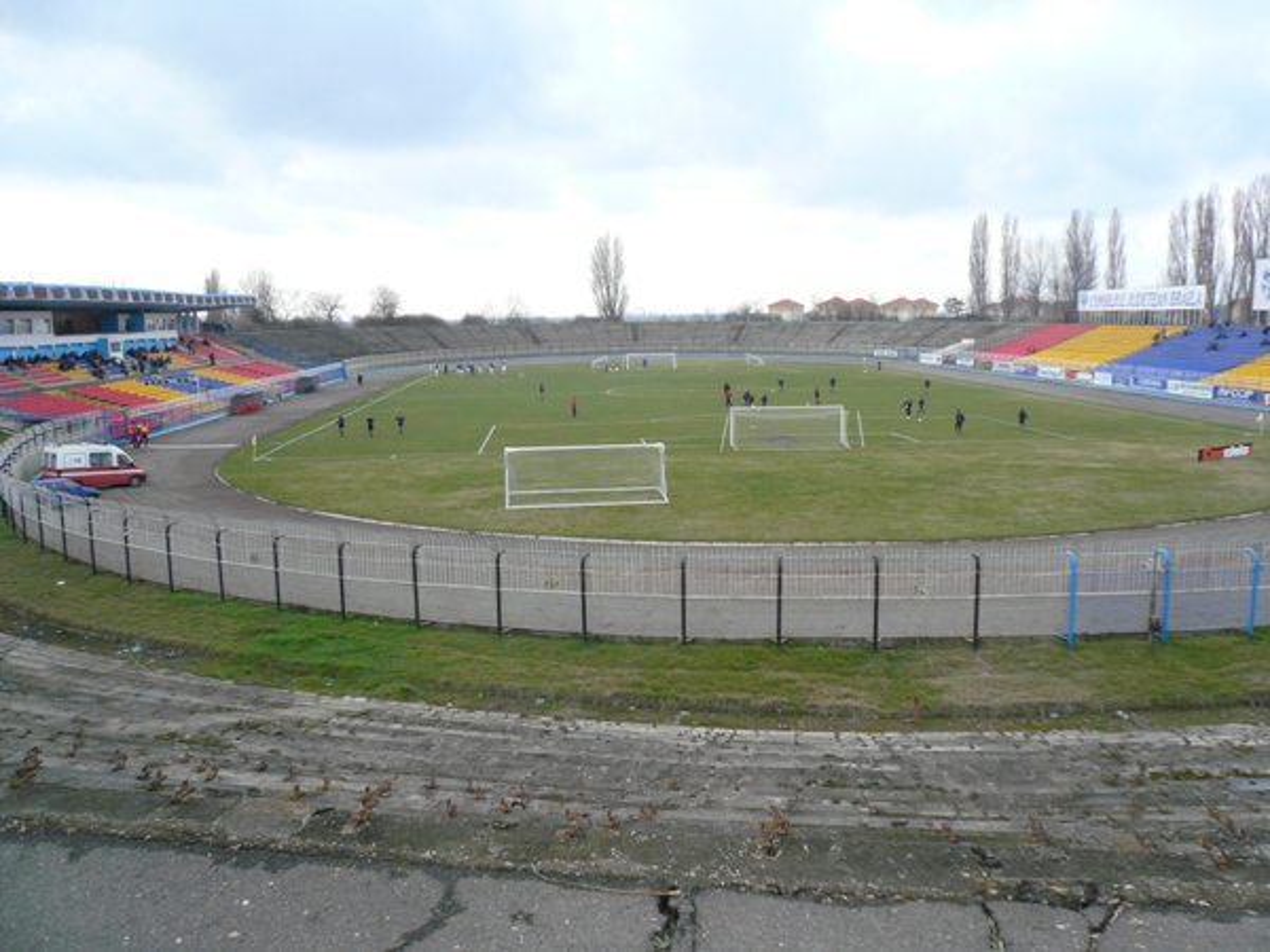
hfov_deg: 63.4
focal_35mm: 28
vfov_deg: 49.7
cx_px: 635
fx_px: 1027
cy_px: 476
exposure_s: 1/400
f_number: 2.8
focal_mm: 4.6
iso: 100
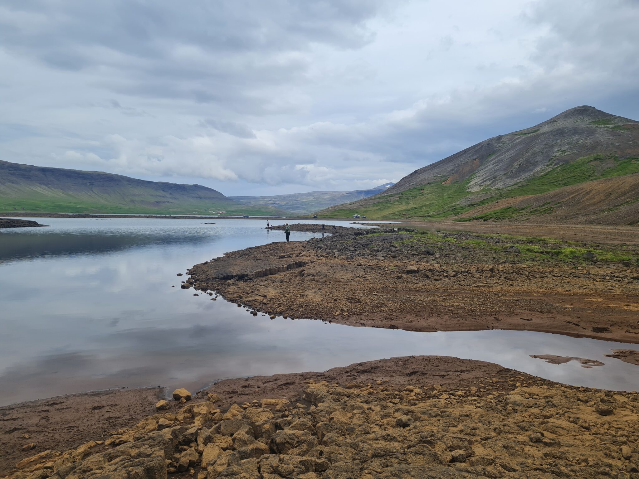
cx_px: 320
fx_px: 480
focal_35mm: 26
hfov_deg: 67.3
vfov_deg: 53.1
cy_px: 240
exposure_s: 1/2584
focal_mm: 5.4
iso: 50
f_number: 1.8
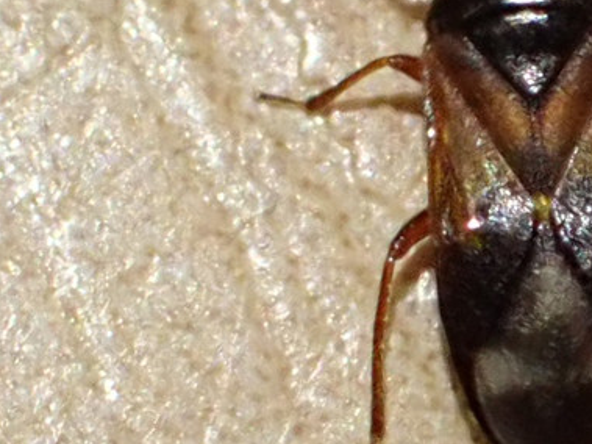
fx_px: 3847
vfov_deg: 6.6
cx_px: 515
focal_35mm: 225
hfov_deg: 8.8
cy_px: 144
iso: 800
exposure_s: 1/200
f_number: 4.9
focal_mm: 18
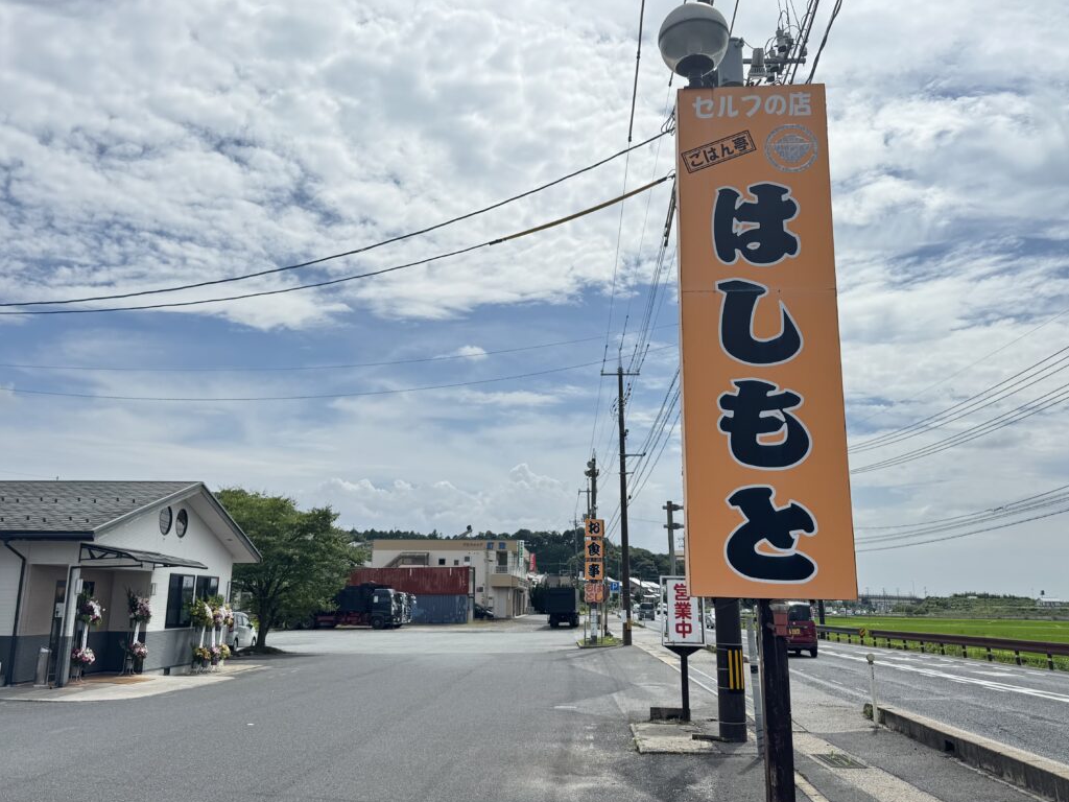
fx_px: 926
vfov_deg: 46.8
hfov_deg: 60.0
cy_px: 381
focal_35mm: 30
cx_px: 533
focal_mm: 6.76
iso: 80
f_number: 1.78
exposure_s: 1/6410
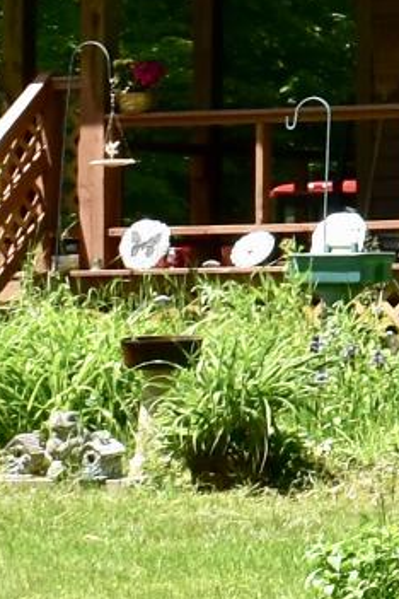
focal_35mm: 231
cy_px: -171
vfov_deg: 8.8
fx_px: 3840
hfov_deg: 5.5
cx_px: 1335
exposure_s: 1/320
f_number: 10
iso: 400
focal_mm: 18
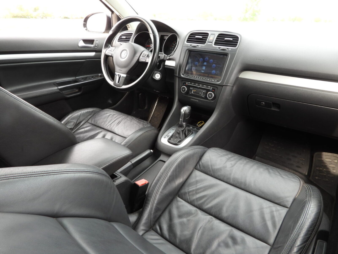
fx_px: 234
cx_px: 169
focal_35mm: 24
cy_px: 127
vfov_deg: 56.8
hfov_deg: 71.6
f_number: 2.8
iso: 100
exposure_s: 1/80
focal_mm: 4.3
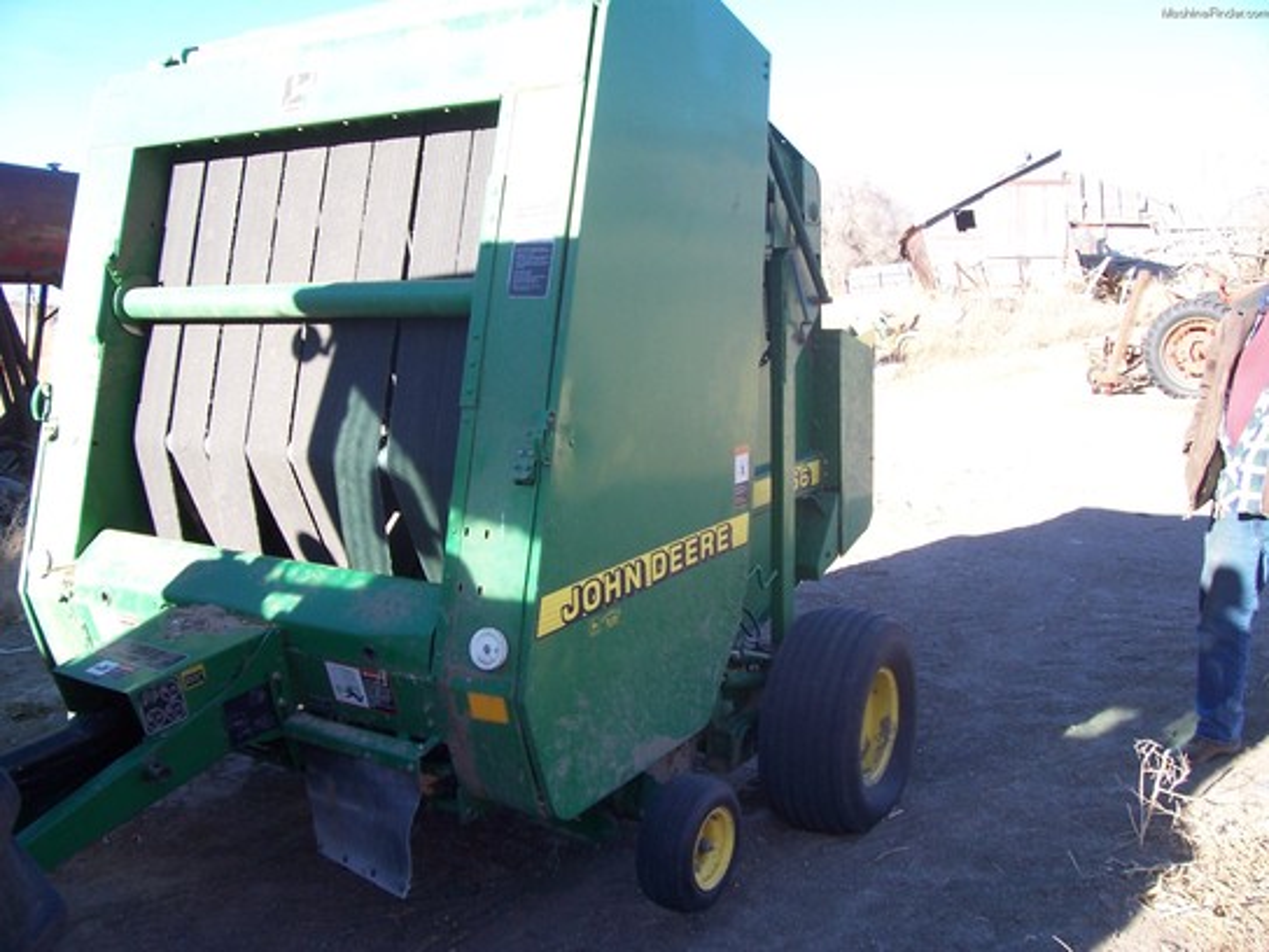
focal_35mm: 34
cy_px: 476
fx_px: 1246
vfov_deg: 41.8
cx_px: 634
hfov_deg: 54.0
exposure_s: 1/250
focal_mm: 5.6
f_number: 2.7
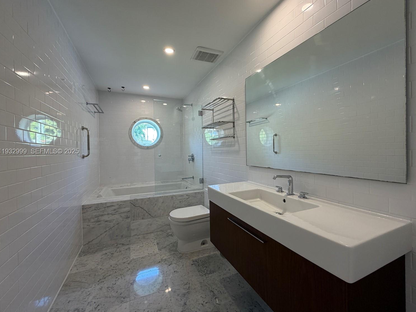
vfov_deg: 81.7
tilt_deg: -0.2
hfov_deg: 98.1
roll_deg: +0.9
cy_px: 152
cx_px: 215
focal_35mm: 15
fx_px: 180
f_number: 2.2
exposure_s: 1/120
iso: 125
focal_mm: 2.22
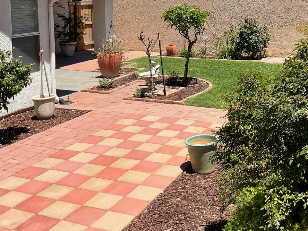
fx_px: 436
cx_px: 201
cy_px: 42
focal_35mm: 49
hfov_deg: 38.5
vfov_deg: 28.9
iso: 16
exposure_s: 1/1848
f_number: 1.8
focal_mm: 3
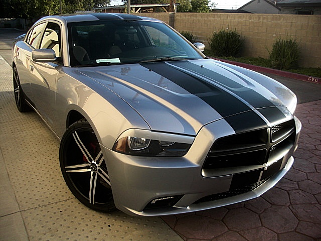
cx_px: 160
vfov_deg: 39.7
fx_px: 334
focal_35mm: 36
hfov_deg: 51.4
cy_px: 120
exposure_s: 1/320
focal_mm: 6.3
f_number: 2.8
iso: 50
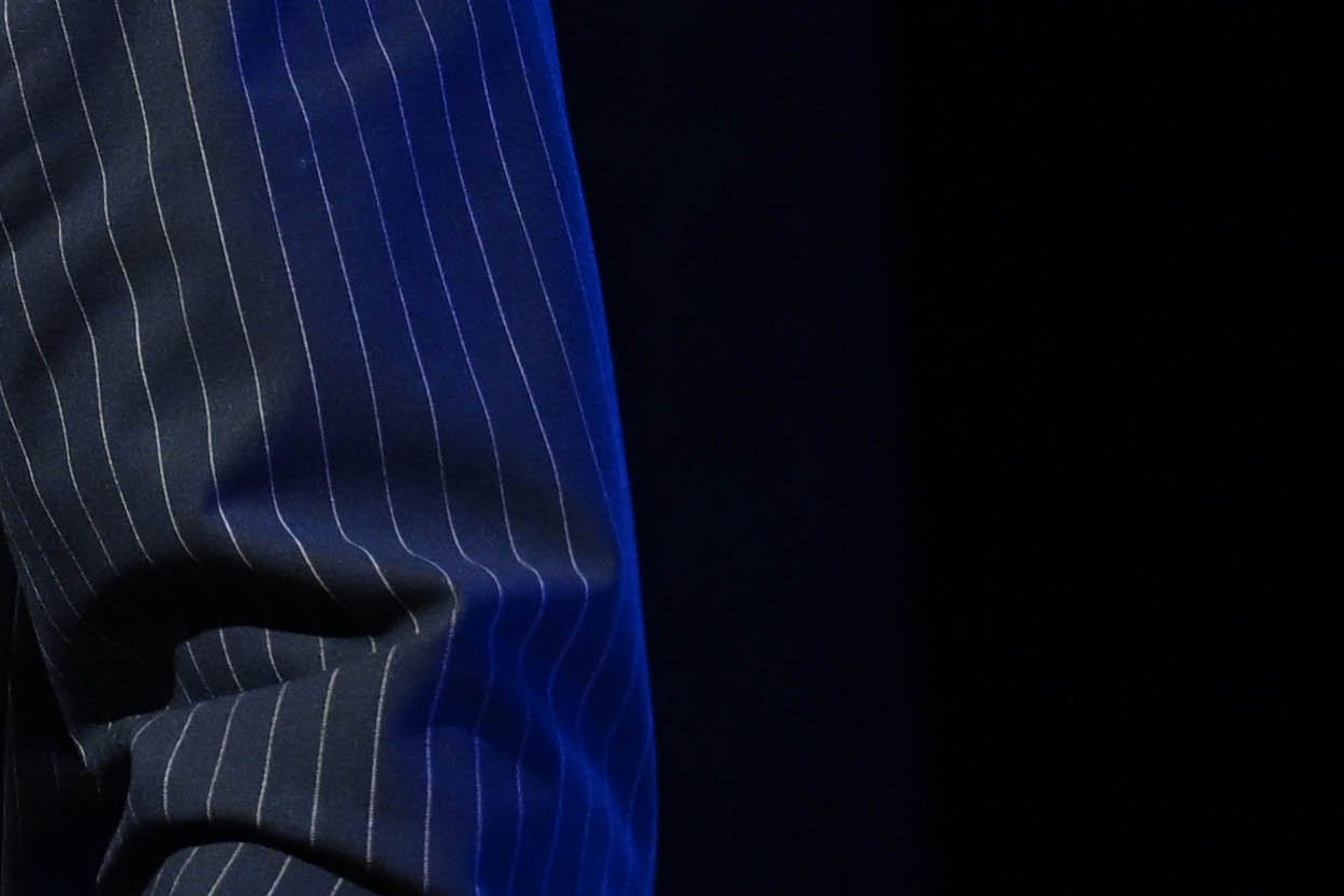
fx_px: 47895
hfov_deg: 1.6
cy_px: 90
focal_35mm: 1283
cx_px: -1574
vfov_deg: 1.1
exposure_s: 1/125
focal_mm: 200
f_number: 2.8
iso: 1250
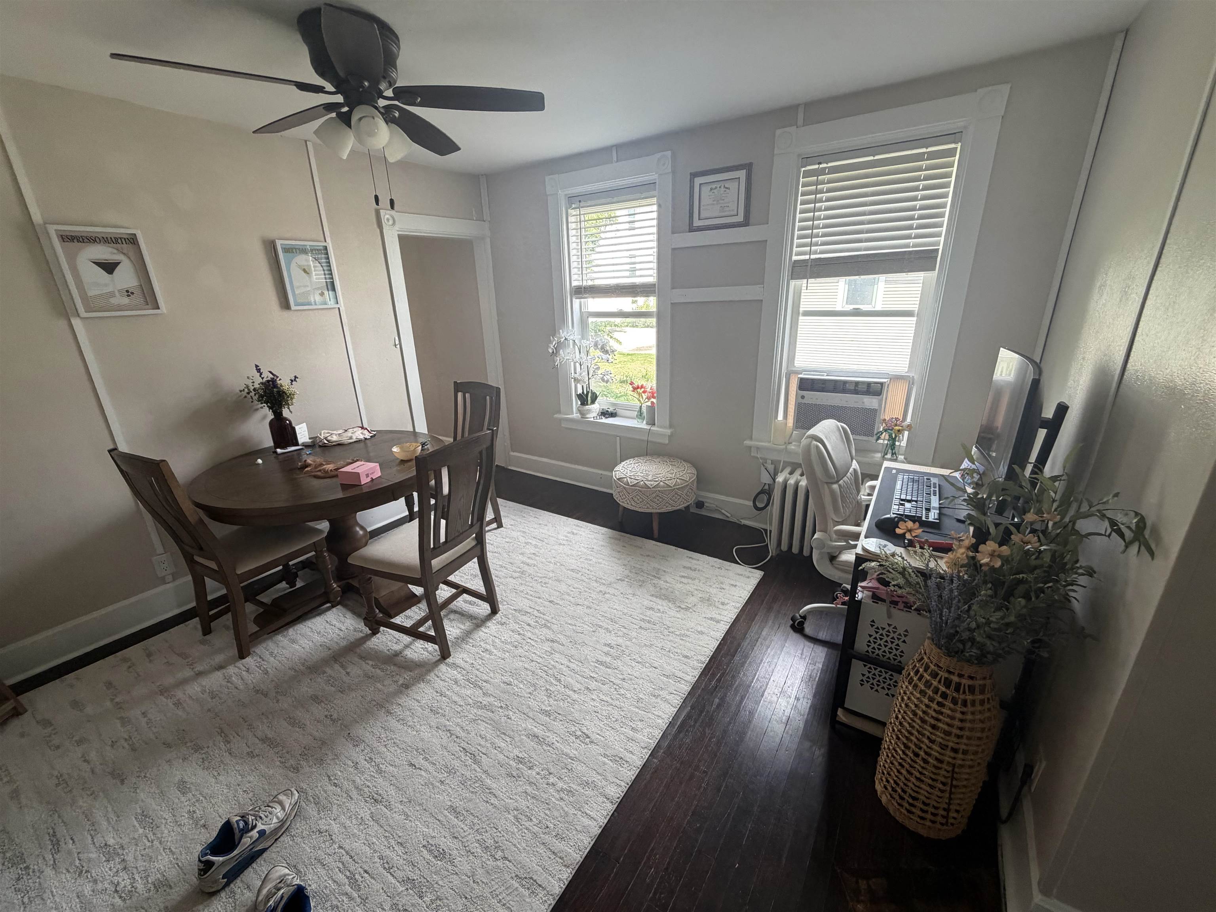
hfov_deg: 102.1
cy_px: 456
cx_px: 608
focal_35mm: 14
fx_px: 492
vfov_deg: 85.7
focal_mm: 2.22
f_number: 2.2
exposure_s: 1/121
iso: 250
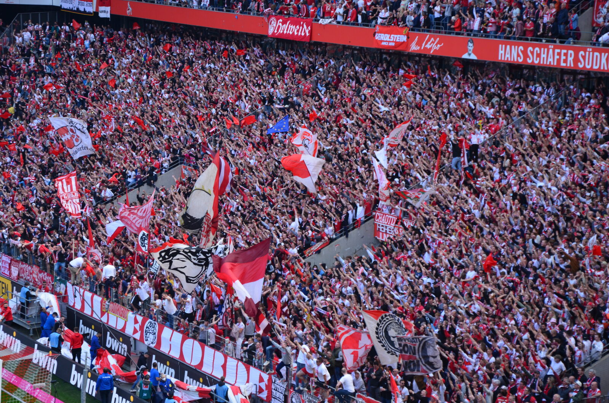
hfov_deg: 20.7
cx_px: 304
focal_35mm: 99
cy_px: 202
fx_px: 1671
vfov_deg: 13.8
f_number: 5.3
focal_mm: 66
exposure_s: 1/320
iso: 400
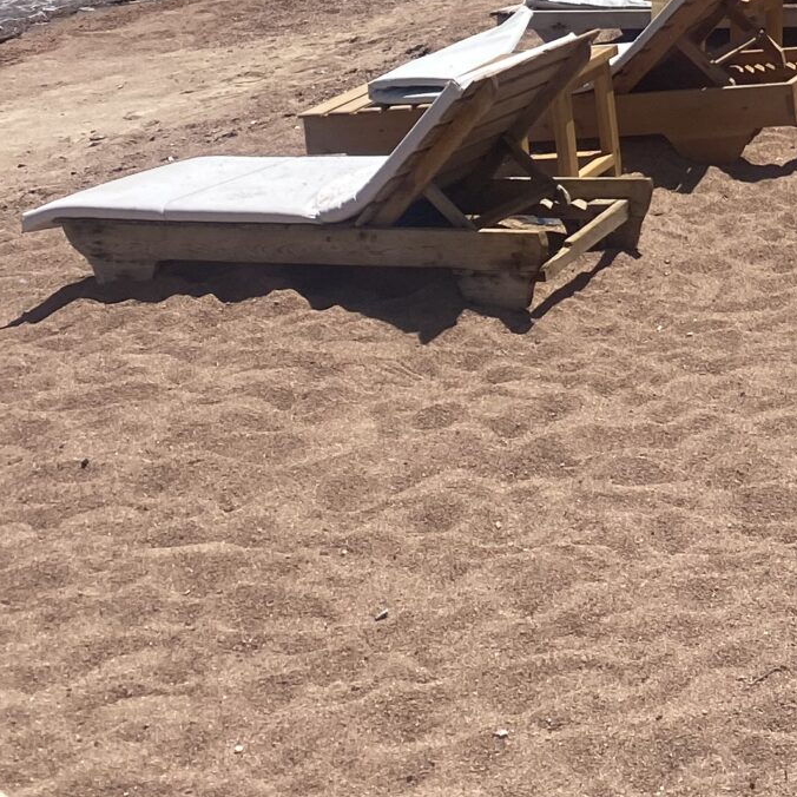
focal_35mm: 87
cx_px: 877
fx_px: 2266
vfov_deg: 17.6
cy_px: -457
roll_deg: -0.6
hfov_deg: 19.1
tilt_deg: +0.6
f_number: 1.8
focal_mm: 4.25
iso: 32
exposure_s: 1/5236
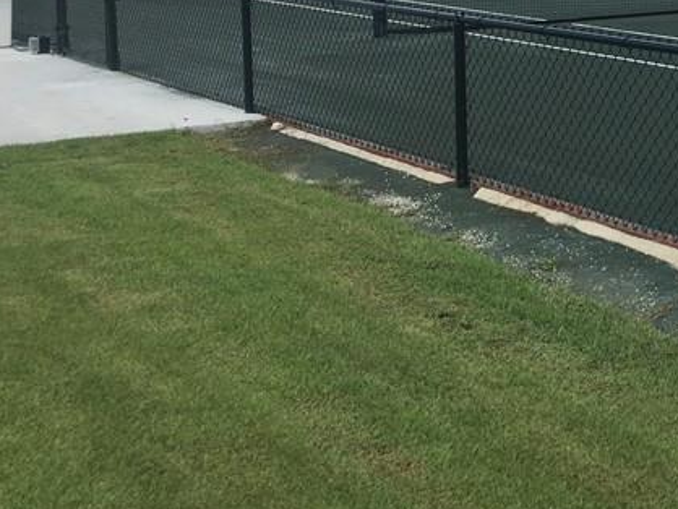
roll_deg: +0.1
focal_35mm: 71
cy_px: 36
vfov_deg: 20.3
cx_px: 712
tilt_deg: -6.7
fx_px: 1391
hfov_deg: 25.7
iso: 25
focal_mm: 4.15
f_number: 2.2
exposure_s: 1/1282
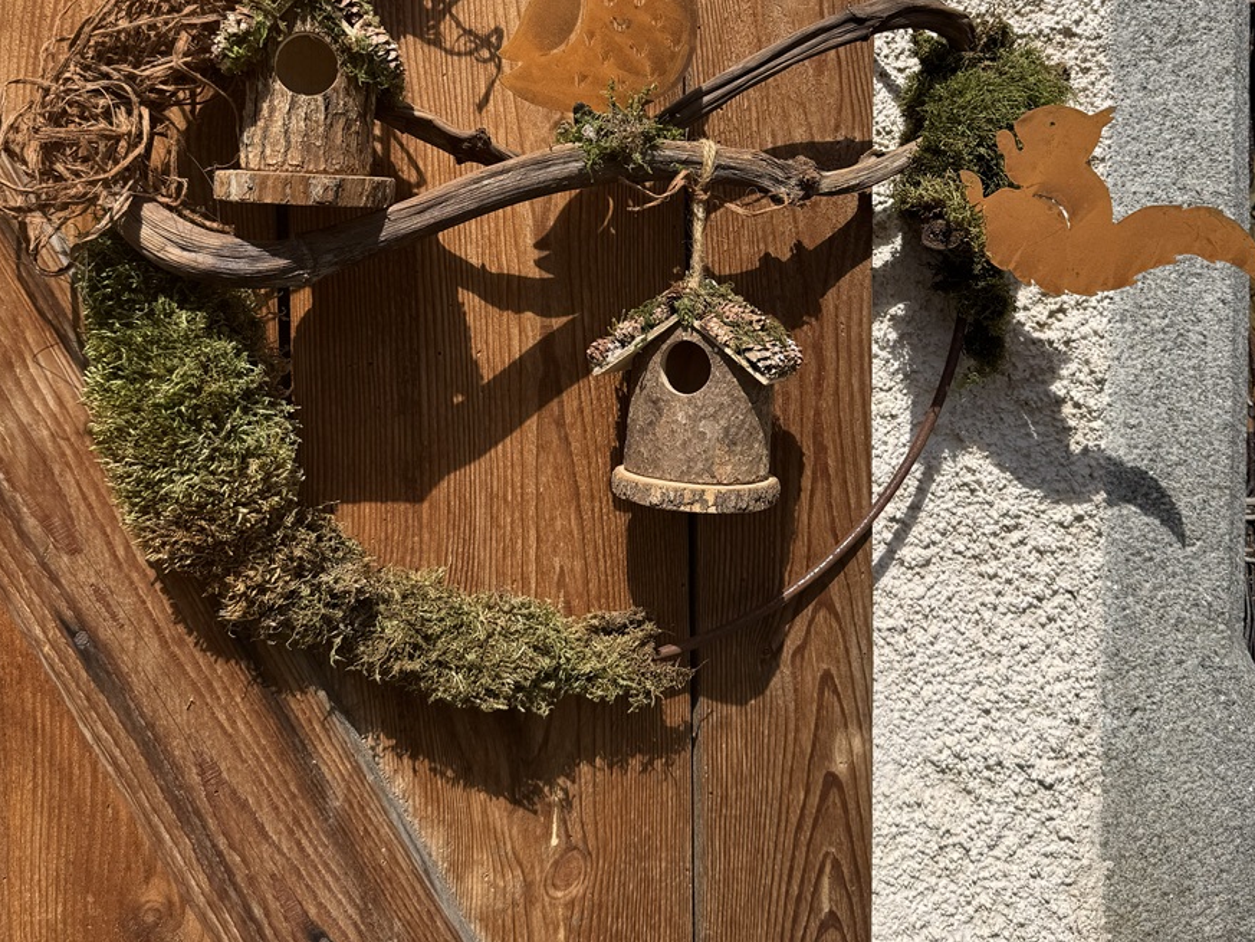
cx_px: 644
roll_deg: -0.4
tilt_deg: +0.8
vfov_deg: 42.2
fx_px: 1197
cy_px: 286
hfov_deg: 55.3
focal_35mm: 33
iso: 80
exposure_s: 1/6410
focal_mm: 6.76
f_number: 1.78
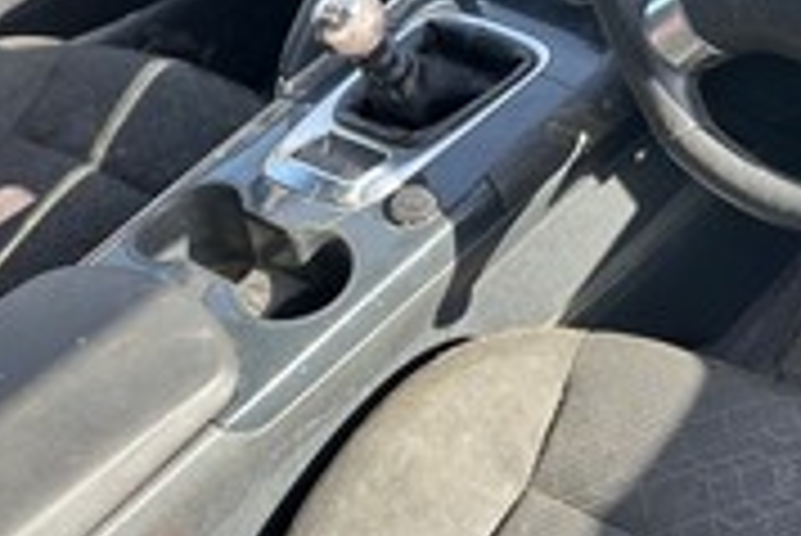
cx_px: 770
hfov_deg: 34.6
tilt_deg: -35.7
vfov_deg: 24.9
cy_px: 63
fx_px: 1180
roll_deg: +6.1
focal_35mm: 53
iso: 40
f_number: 1.5
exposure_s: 1/183
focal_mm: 5.7
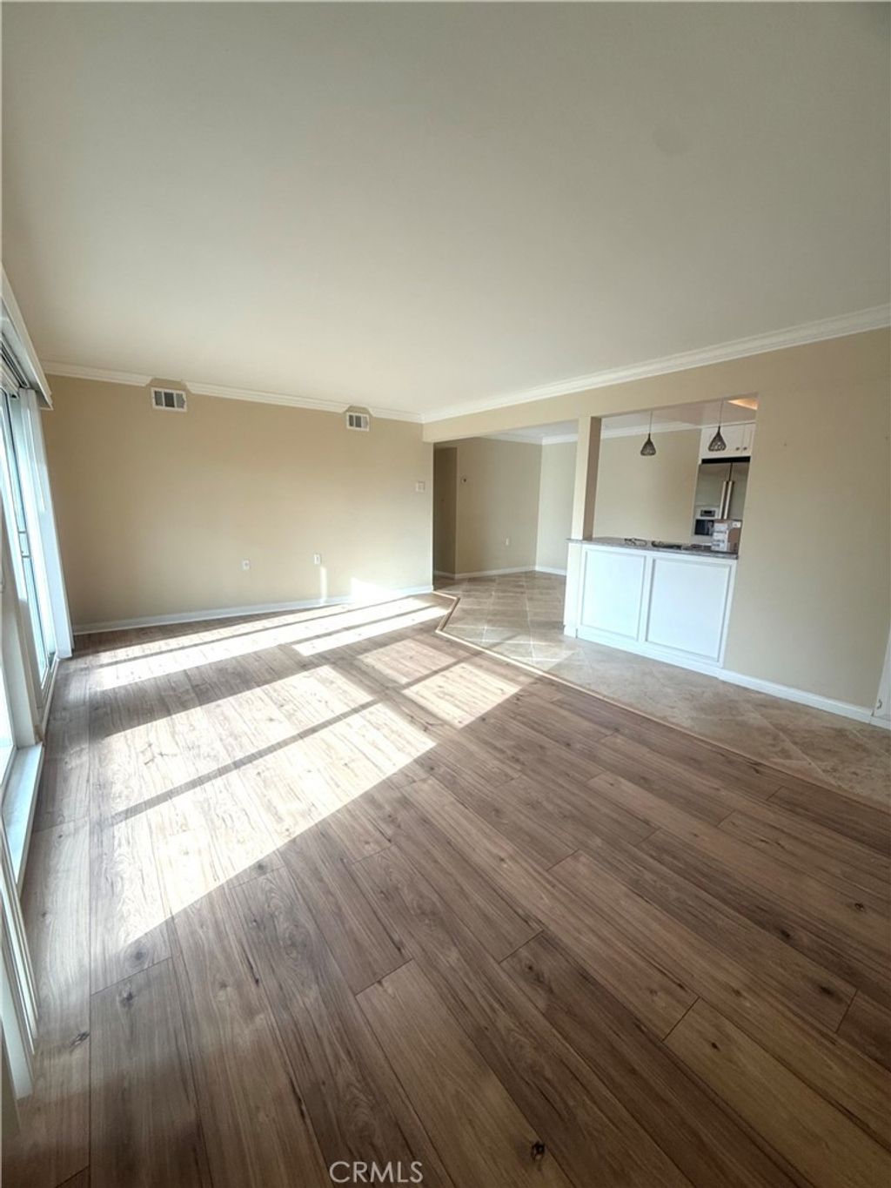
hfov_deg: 85.7
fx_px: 480
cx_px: 446
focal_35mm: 14
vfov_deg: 102.1
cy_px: 594
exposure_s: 1/99
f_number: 2.2
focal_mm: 2.22
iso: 80
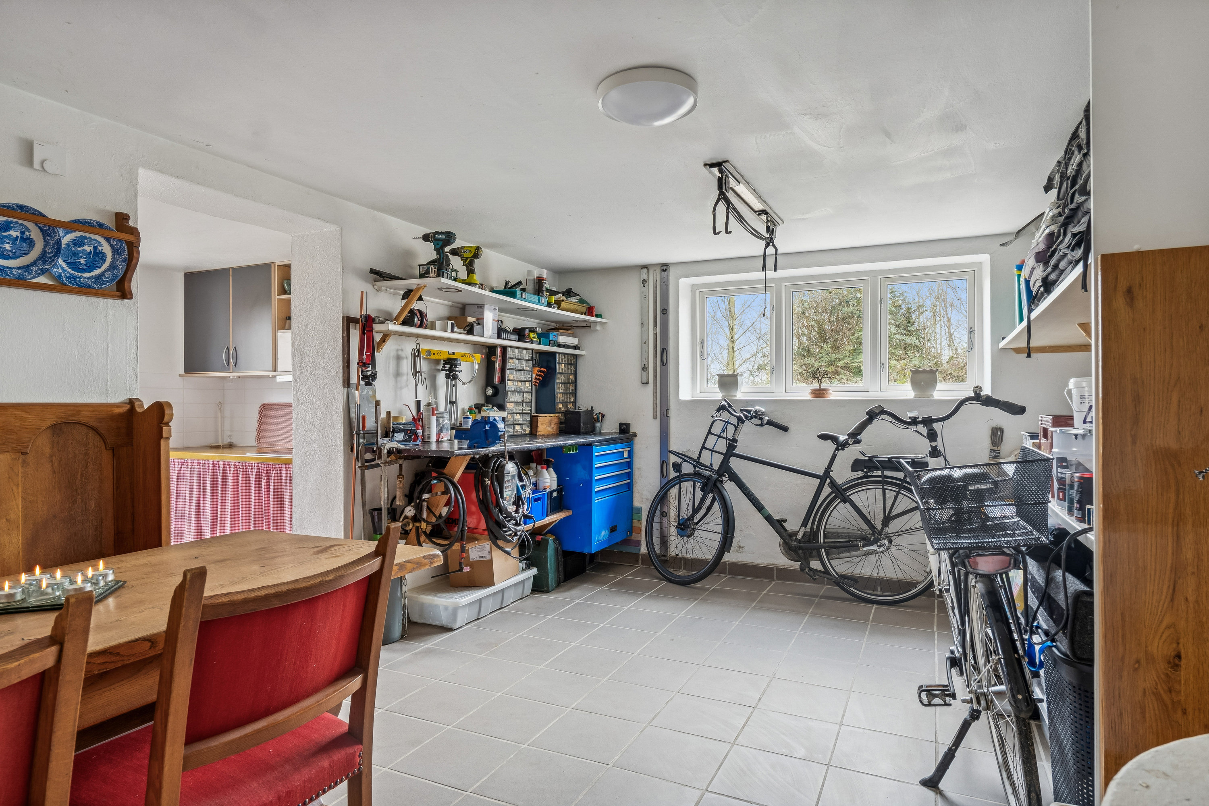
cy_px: 403
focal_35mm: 22
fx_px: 730
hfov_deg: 79.2
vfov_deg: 57.8
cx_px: 604
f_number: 8
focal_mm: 14.5
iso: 200
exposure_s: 1/2
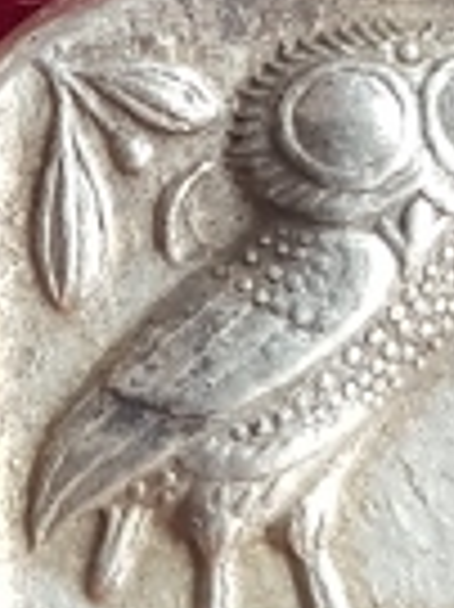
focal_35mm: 123
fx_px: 2154
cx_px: -211
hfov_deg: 11.6
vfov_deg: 16.0
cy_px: 171
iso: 160
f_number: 1.7
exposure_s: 1/33
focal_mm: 4.2
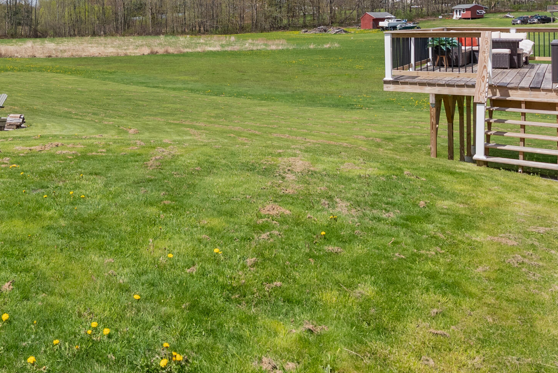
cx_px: 98
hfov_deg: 50.5
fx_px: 543
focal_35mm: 35
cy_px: 27
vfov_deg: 35.3
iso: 320
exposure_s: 1/800
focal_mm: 17
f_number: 7.1
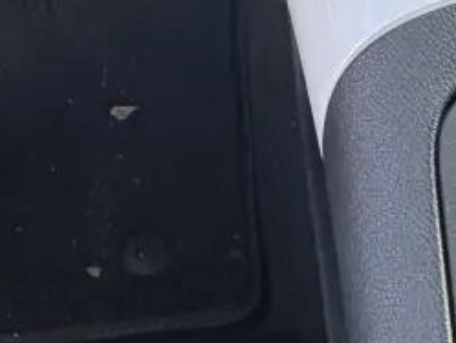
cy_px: -9
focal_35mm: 108
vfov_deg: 13.5
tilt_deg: -54.2
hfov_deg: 17.0
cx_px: 621
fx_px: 1423
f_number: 2.2
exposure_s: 1/120
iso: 125
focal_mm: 2.22
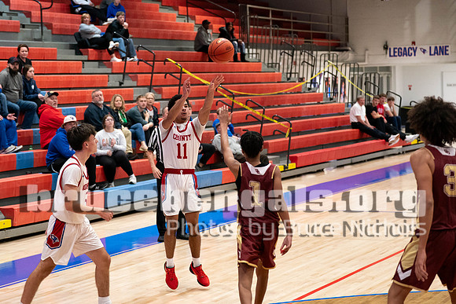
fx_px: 1178
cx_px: 200
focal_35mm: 93
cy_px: 138
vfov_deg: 14.7
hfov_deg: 21.9
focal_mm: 75
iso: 5000
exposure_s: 1/1000
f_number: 2.8
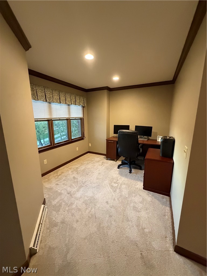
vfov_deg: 102.1
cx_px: 104
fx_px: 112
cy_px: 138
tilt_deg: -11.5
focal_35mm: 14
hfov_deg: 85.7
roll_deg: +0.5
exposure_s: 1/60
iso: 800
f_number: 2.2
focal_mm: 2.22
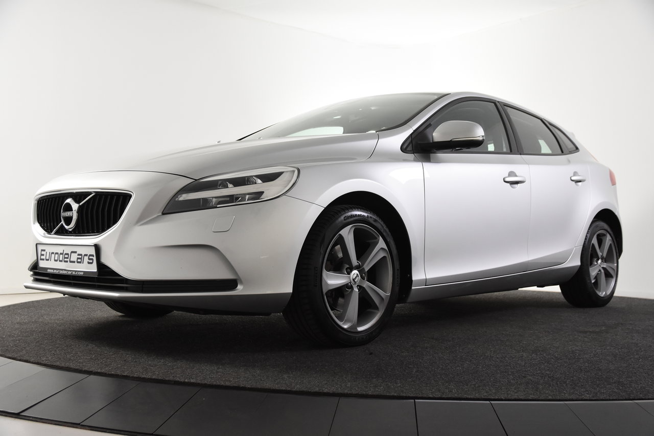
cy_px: 218
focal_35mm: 39
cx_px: 327
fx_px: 708
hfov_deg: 49.6
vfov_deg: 34.2
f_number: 5
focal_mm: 26
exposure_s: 1/100
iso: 1600
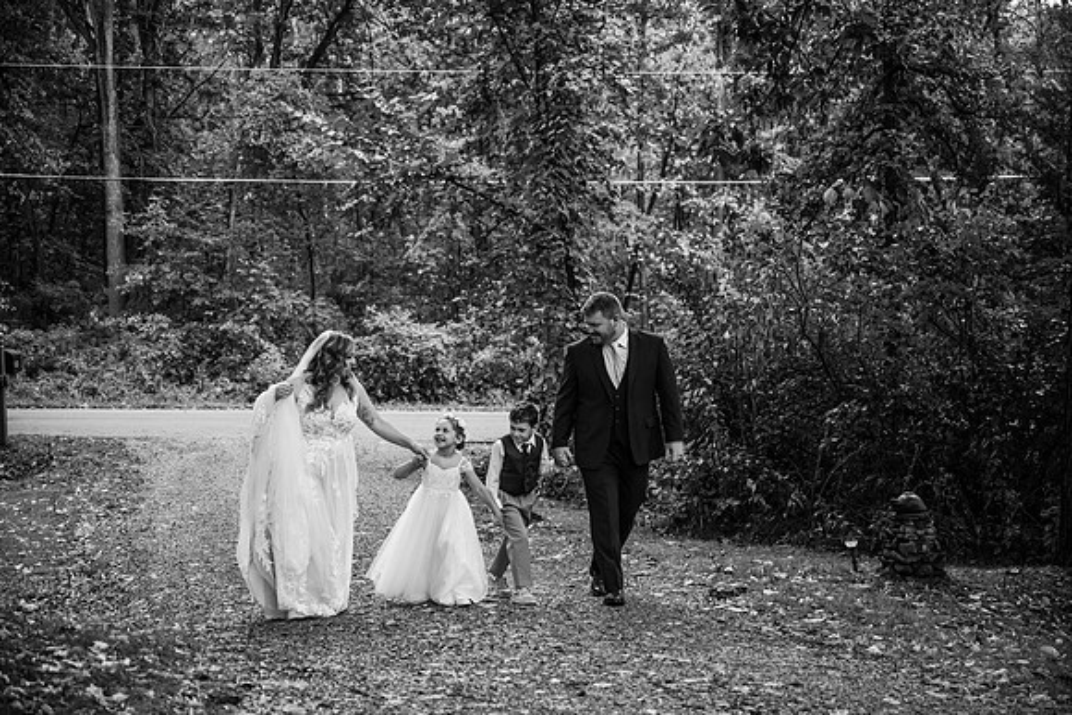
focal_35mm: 49
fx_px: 1459
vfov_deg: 27.5
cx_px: 536
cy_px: 358
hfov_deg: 40.3
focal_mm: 49
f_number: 3.2
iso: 200
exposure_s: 1/500
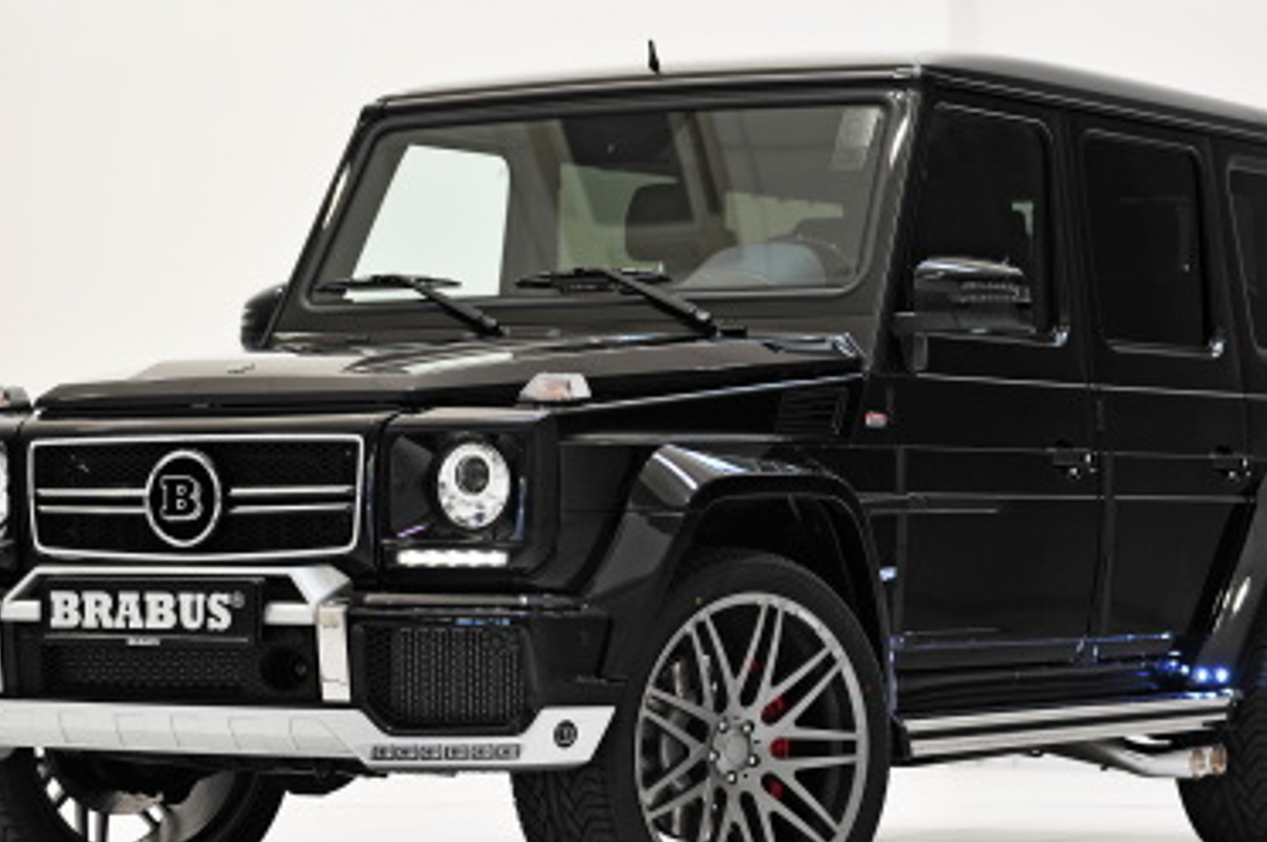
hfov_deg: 16.0
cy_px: 435
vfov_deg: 10.7
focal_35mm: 128
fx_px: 4501
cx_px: 635
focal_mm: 90
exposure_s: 1/20
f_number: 2.8
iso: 200
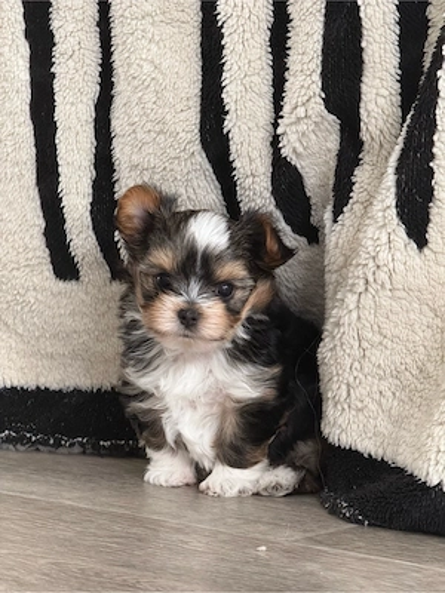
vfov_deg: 16.4
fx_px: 2057
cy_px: 296
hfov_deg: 12.3
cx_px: 222
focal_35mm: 120
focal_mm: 15.66
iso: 400
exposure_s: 1/60
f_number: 2.8
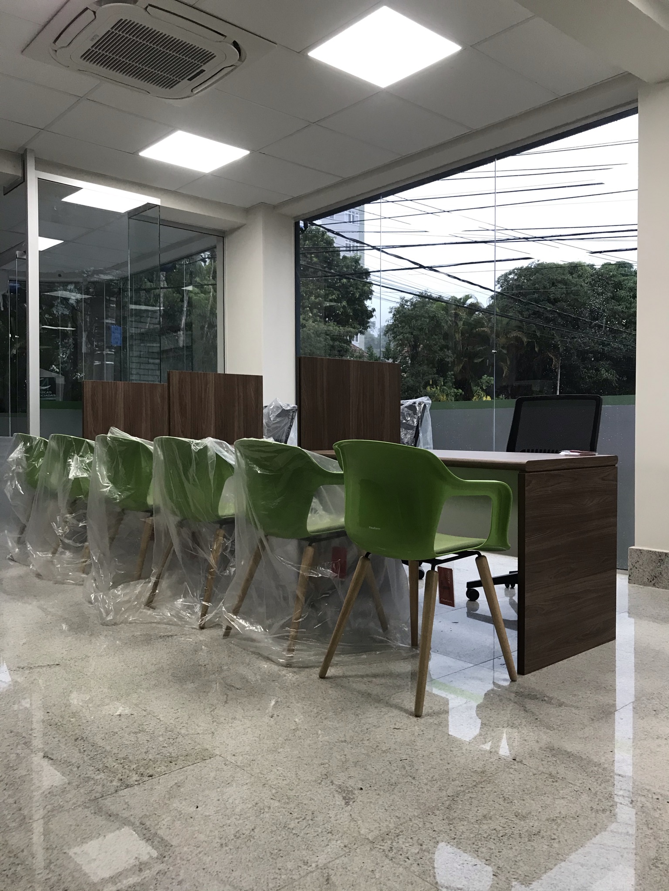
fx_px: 722
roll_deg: +0.1
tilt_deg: -1.0
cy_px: 446
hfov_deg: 49.7
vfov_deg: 63.4
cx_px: 334
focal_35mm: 28
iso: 32
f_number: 1.8
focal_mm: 3.99
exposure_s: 1/30
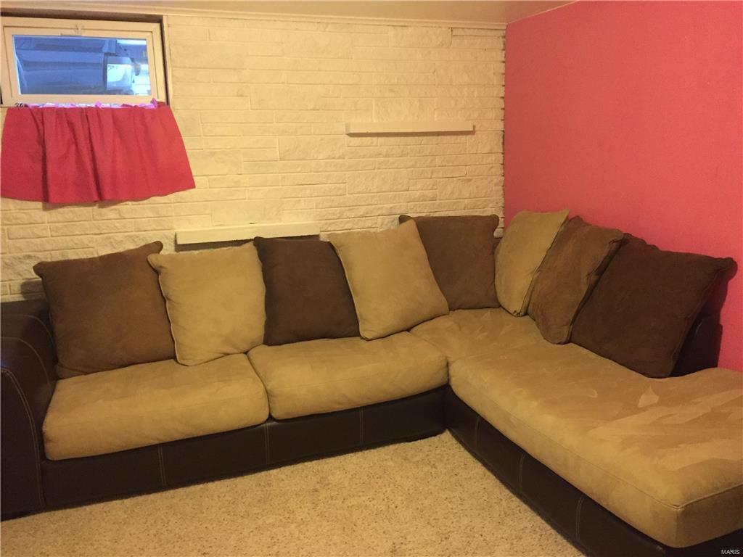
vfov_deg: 48.2
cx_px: 372
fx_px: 622
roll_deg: +0.4
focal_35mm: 29
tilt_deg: -13.0
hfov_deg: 61.7
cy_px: 278
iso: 250
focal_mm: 4.15
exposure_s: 1/15
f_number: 2.2
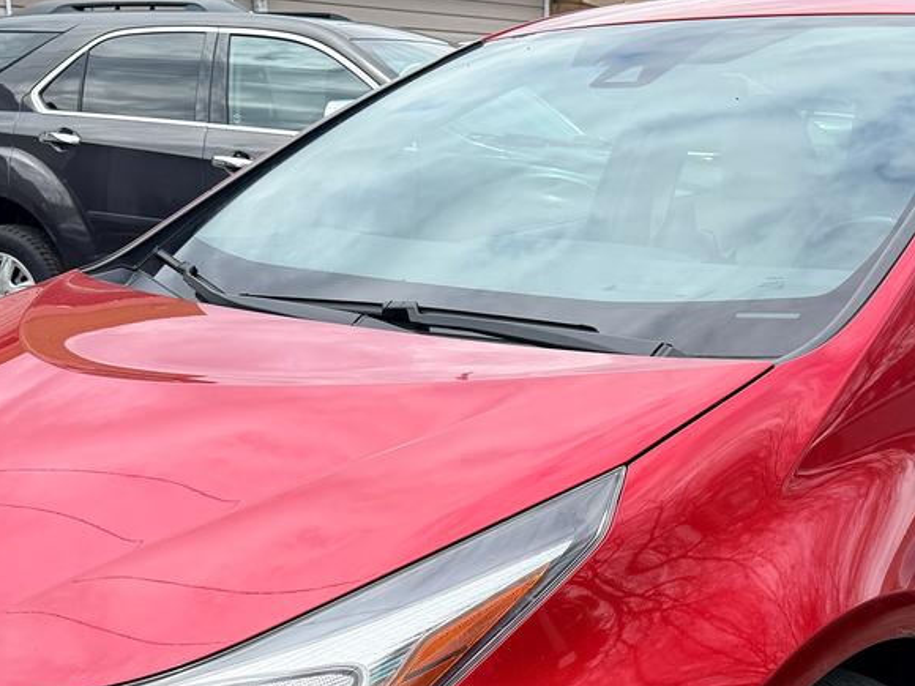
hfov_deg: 36.0
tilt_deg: -18.0
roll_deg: -0.7
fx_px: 1401
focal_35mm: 53
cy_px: 601
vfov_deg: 26.7
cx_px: 574
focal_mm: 6.76
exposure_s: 1/2525
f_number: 1.78
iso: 80
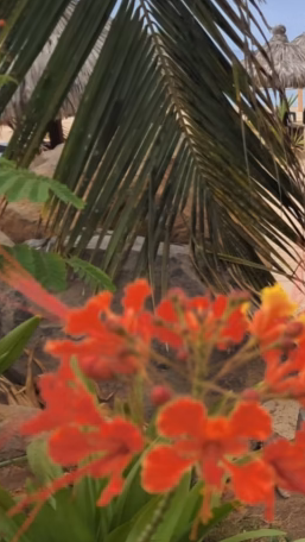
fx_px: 948
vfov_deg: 31.9
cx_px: 549
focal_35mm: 66
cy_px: 297
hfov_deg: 15.6
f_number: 1.8
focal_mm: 4
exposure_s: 1/660
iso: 50
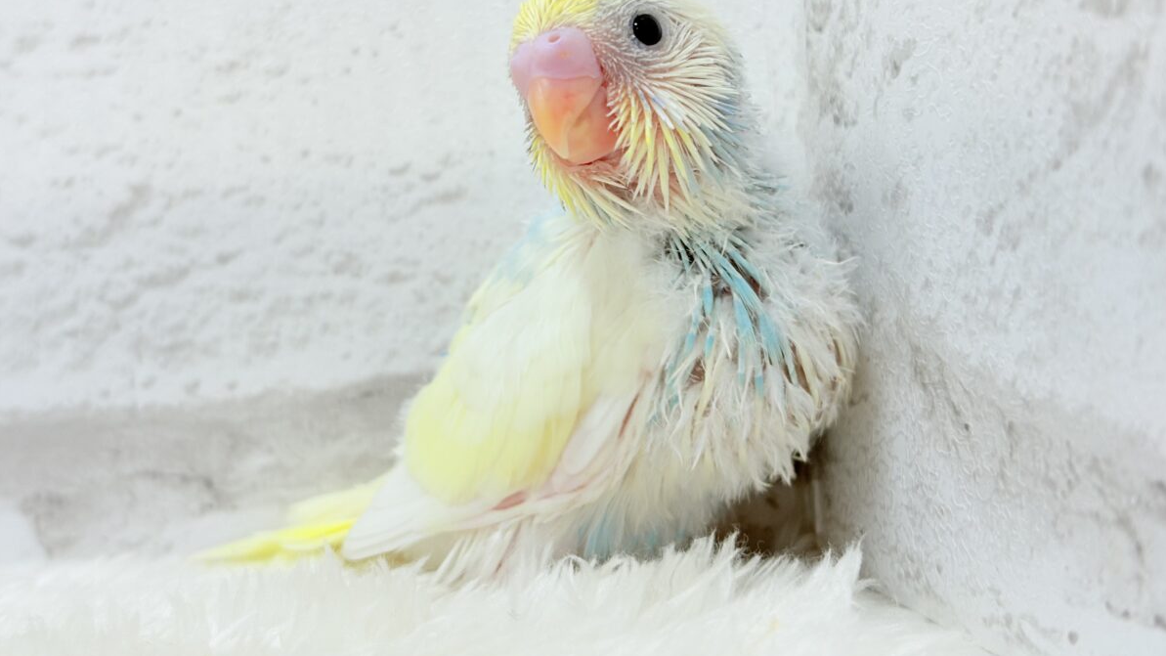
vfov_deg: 21.0
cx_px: 583
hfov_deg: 36.6
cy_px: 249
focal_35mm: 57
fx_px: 1762
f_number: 1.6
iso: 32
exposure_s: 1/50
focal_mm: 5.96
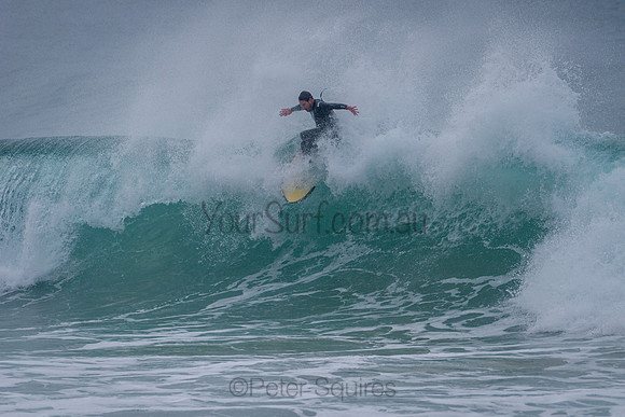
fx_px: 10636
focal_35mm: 613
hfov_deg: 3.4
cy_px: 251
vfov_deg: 2.2
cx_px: 380
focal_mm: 500
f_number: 5.6
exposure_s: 1/2000
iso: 280
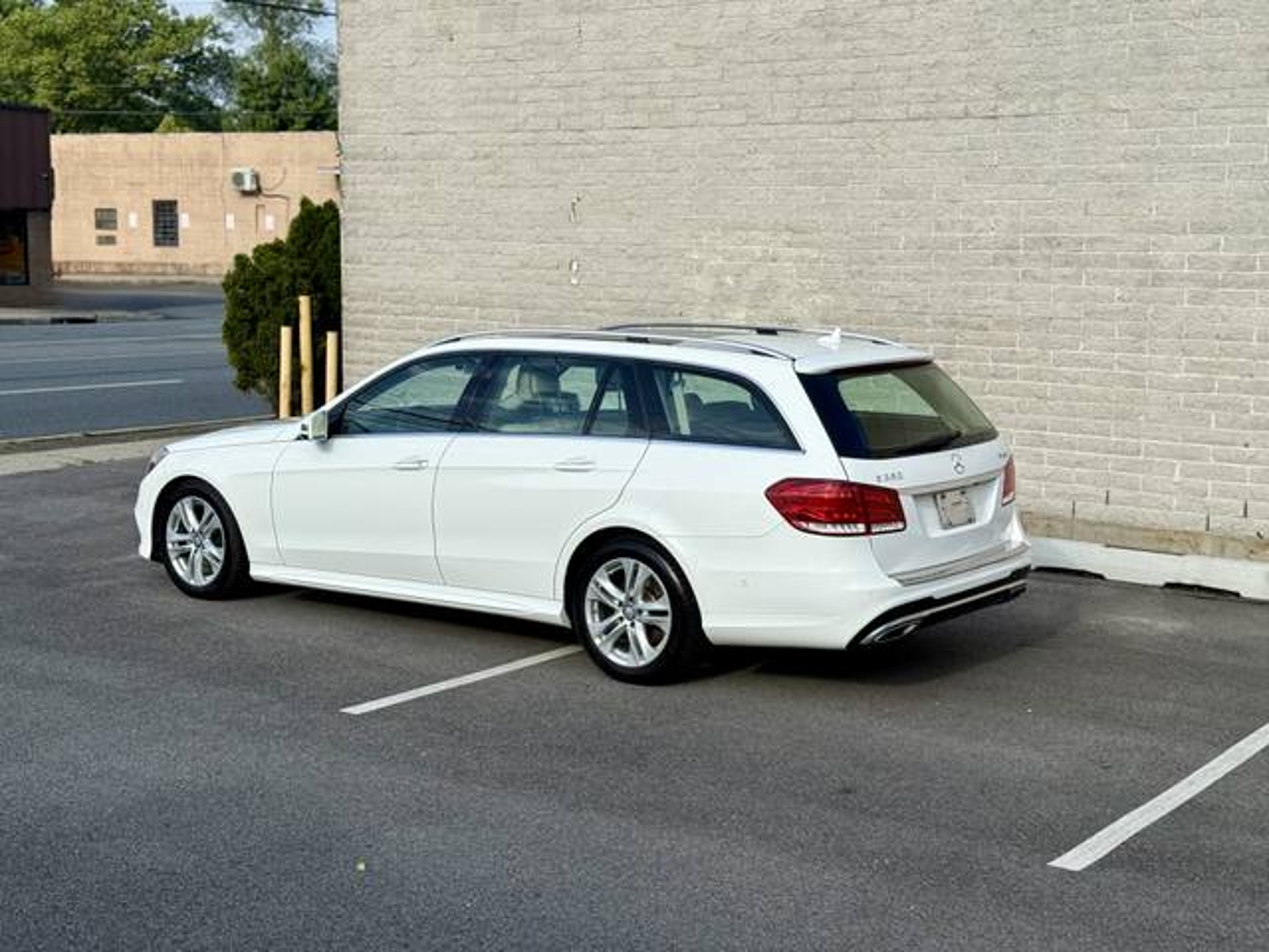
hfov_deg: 39.7
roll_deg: -1.5
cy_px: 476
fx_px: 1760
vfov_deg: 30.3
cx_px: 634
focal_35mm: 48
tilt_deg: -7.5
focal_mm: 6.76
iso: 64
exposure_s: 1/4878
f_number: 1.78
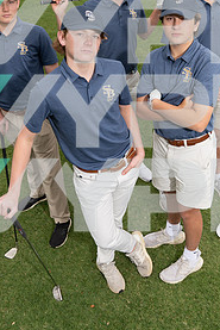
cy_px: 112
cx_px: 117
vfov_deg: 48.7
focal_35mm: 39
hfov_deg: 34.2
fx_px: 357
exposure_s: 1/250
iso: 100
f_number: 5.6
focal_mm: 24
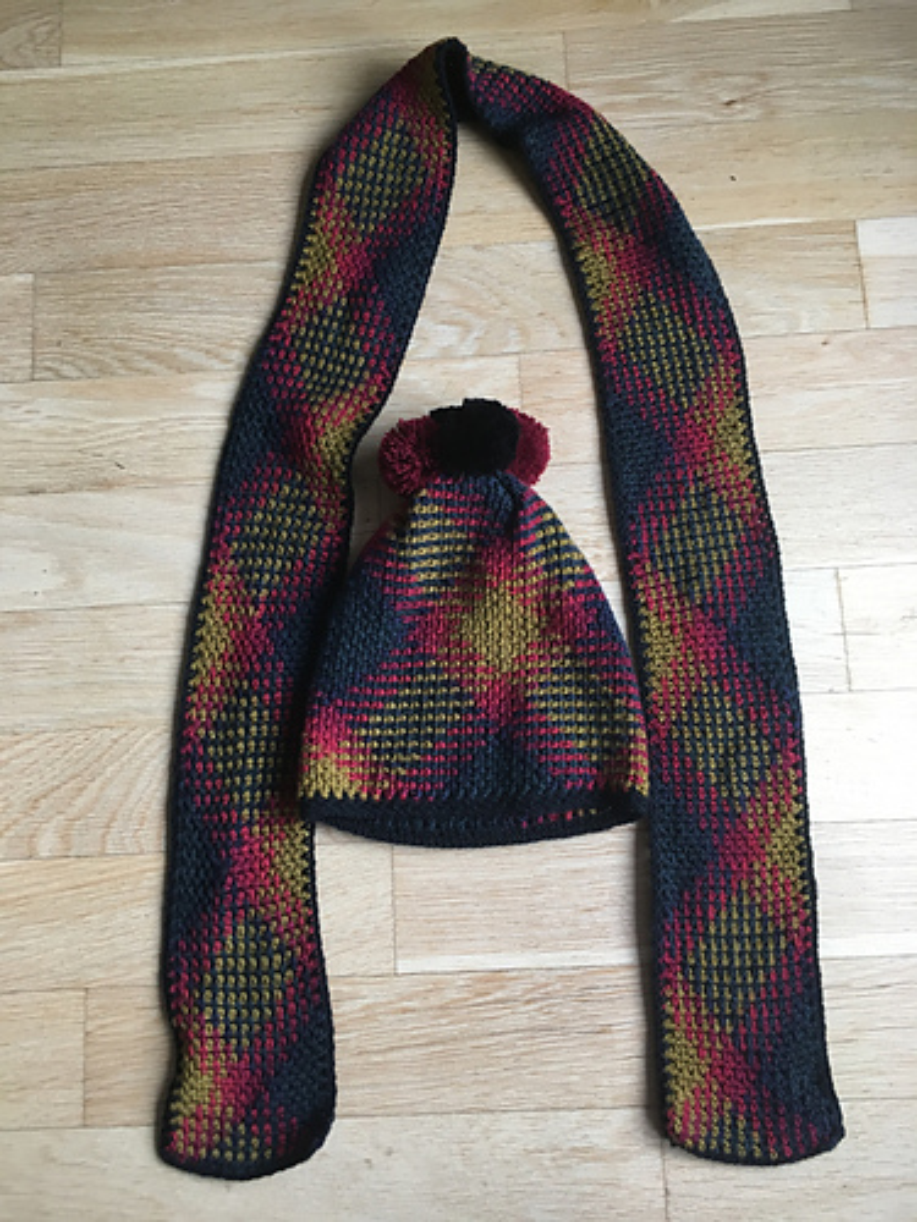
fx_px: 1024
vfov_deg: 61.7
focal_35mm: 29
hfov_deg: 48.2
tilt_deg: -79.6
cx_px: 458
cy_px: 611
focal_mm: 4.15
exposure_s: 1/33
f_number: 2.2
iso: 80
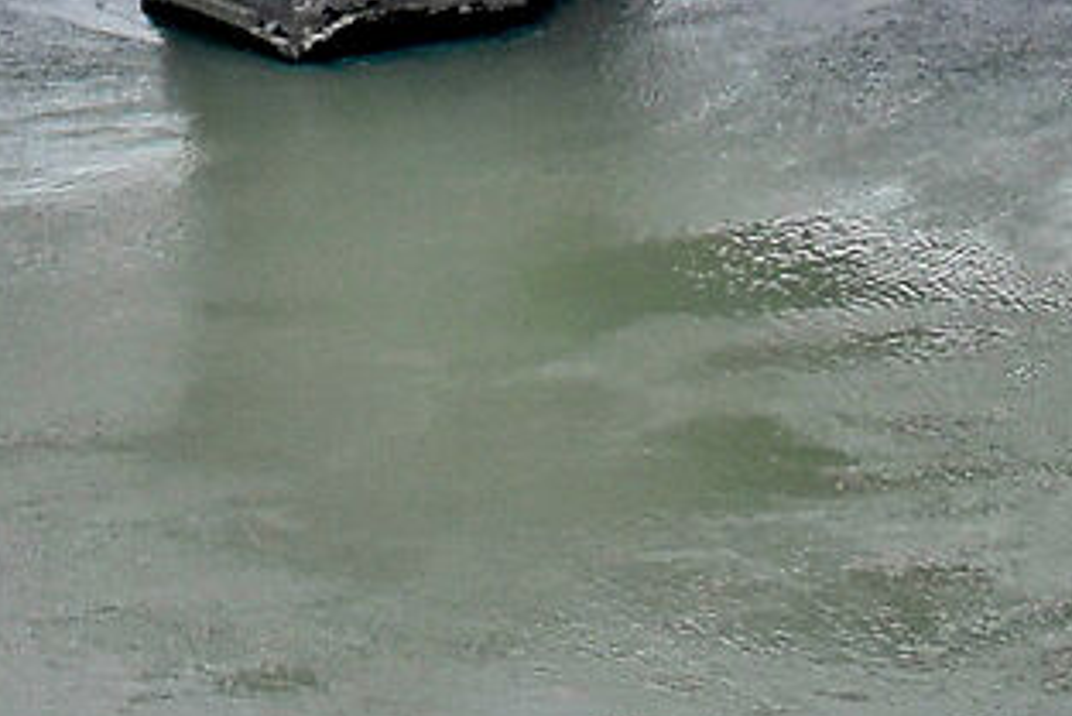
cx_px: 96
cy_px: -1703
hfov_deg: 5.1
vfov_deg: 3.3
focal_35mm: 403
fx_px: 12001
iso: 1600
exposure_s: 1/640
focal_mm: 35
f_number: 16
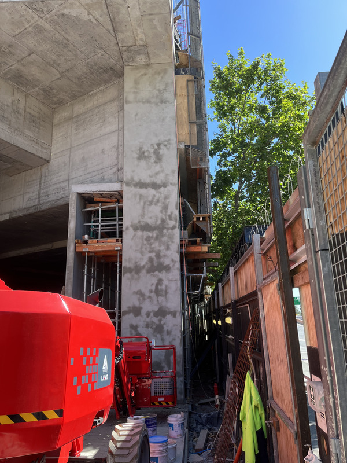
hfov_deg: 53.1
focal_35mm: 26
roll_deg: +1.4
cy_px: 232
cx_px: 174
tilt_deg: +14.9
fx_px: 348
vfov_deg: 67.3
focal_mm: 5.1
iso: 50
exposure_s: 1/563
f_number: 1.6
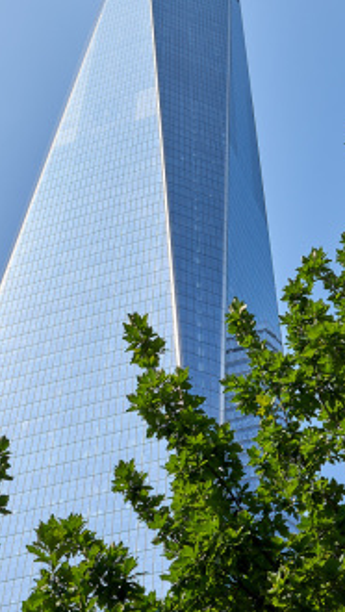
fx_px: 958
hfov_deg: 20.4
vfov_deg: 33.6
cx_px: 151
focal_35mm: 59
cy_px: 65
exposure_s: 1/200
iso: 64
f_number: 7.1
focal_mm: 31
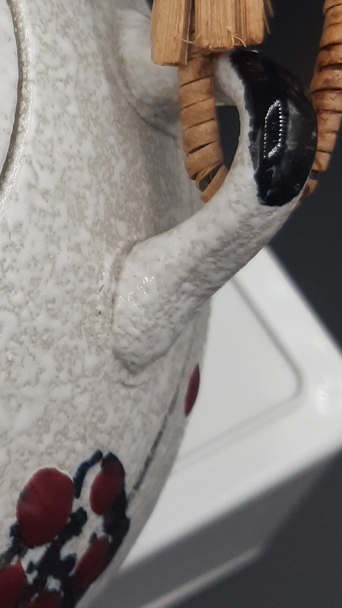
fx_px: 1241
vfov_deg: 26.4
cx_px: -254
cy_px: 37
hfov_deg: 14.1
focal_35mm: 77
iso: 40
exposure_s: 1/372
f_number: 1.7
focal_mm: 3.92
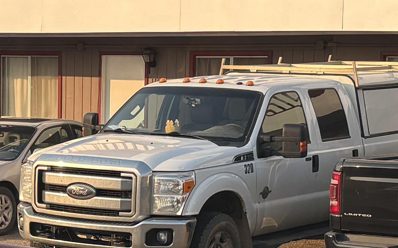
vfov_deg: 9.5
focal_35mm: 136
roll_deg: -0.1
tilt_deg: -6.9
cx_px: 37
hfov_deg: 15.2
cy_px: 267
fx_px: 1475
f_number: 1.6
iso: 50
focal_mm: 5.96
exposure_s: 1/1037
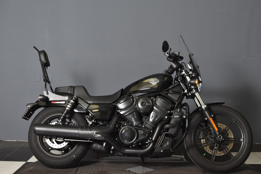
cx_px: 130
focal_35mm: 52
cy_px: 87
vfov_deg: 25.7
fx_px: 381
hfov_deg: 37.9
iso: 800
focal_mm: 35
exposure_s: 1/160
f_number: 4.5
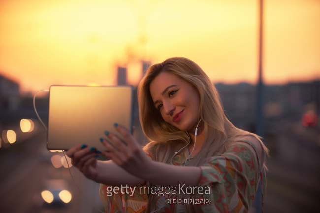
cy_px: 106
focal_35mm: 110
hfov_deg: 18.6
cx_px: 160
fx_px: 977
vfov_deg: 12.4
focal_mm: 110
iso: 200
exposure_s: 1/200
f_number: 2.8
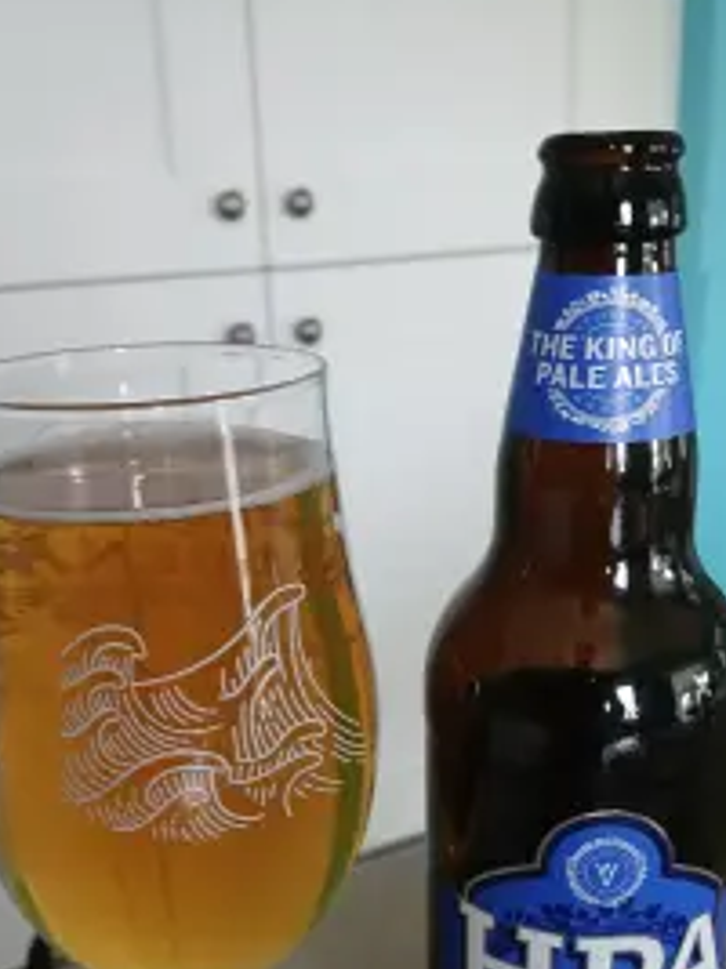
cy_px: 642
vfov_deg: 47.1
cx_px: 359
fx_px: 1091
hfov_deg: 36.8
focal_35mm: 39
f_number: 1.8
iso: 250
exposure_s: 1/33.3
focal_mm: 3.98
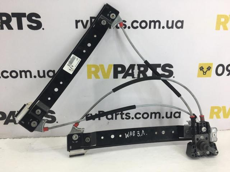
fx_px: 193
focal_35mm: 29
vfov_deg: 48.2
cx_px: 115
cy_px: 86
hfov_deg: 61.7
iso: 40
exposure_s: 1/100
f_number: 2.2
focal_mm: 4.15
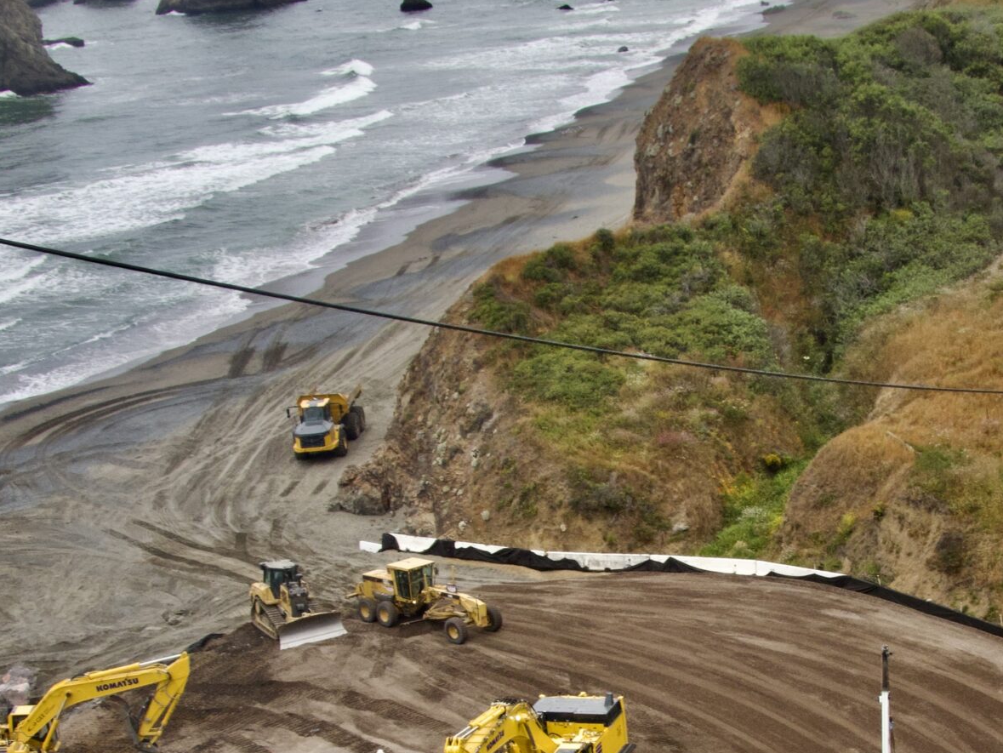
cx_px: 677
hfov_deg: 21.9
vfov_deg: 16.4
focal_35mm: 89
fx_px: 2580
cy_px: 664
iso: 100
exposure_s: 1/250
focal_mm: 7.4
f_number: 3.2
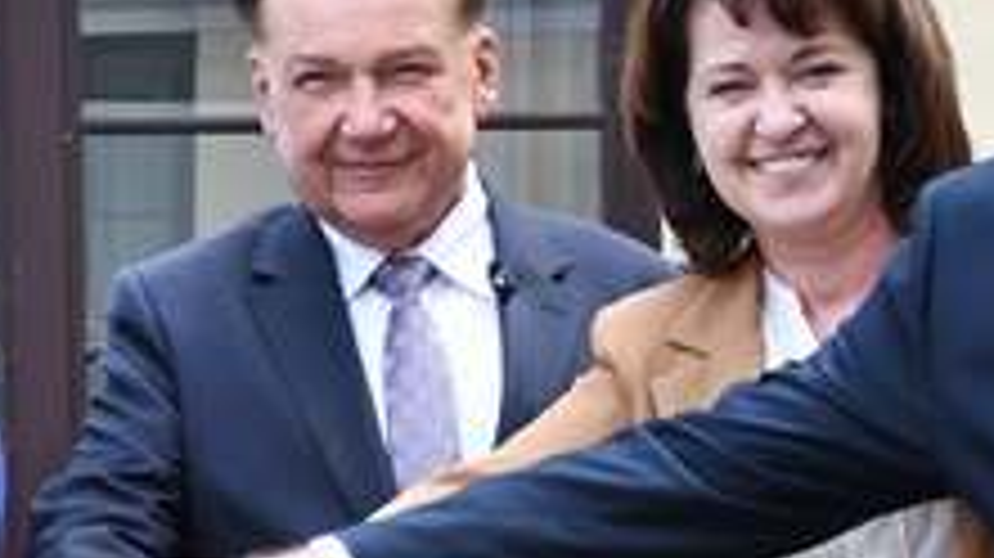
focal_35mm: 188
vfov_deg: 6.4
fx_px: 4952
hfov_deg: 11.5
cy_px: 792
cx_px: 416
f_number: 4.2
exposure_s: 1/250
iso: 125
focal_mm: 34
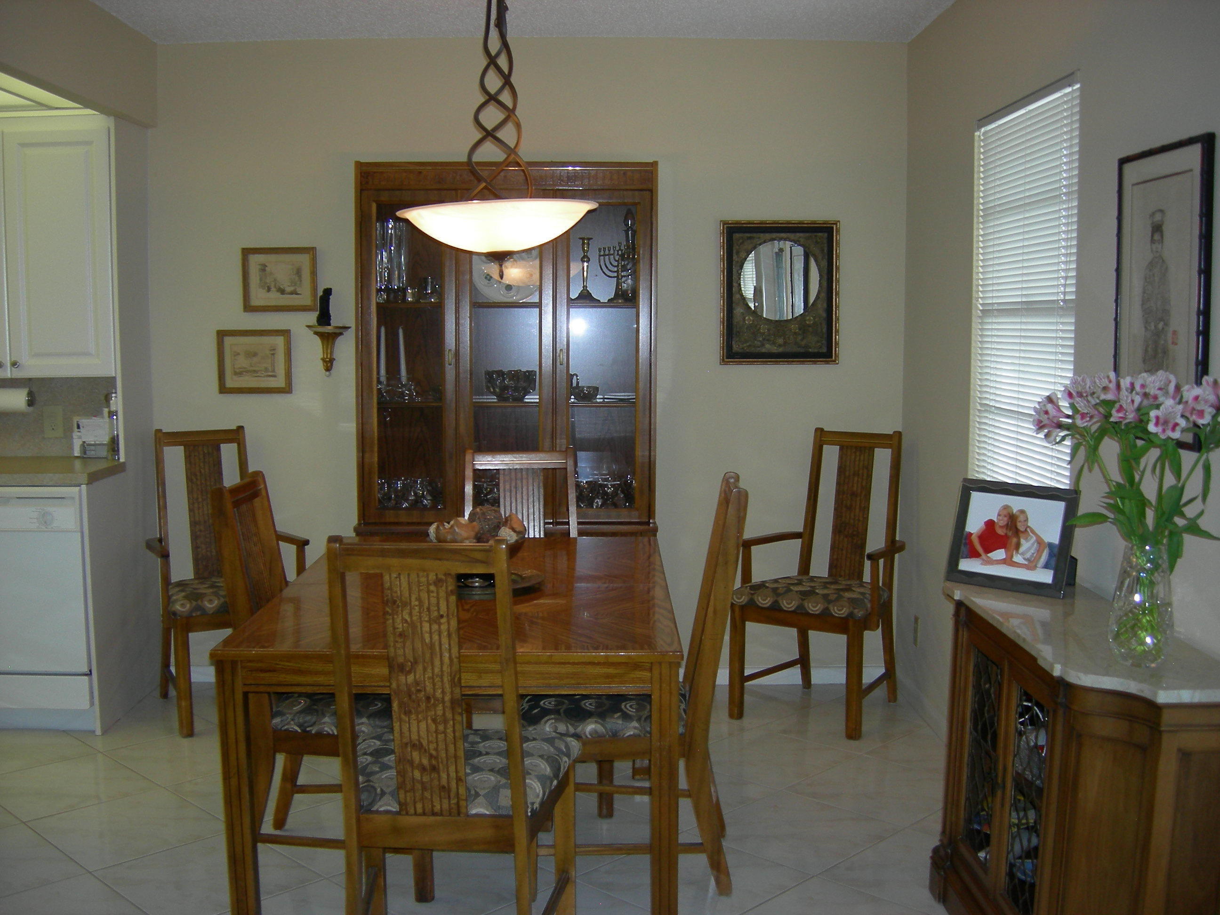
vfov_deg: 39.7
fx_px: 1269
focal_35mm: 36
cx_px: 610
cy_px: 458
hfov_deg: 51.4
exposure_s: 1/60.1
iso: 64
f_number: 2.7
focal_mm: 7.5
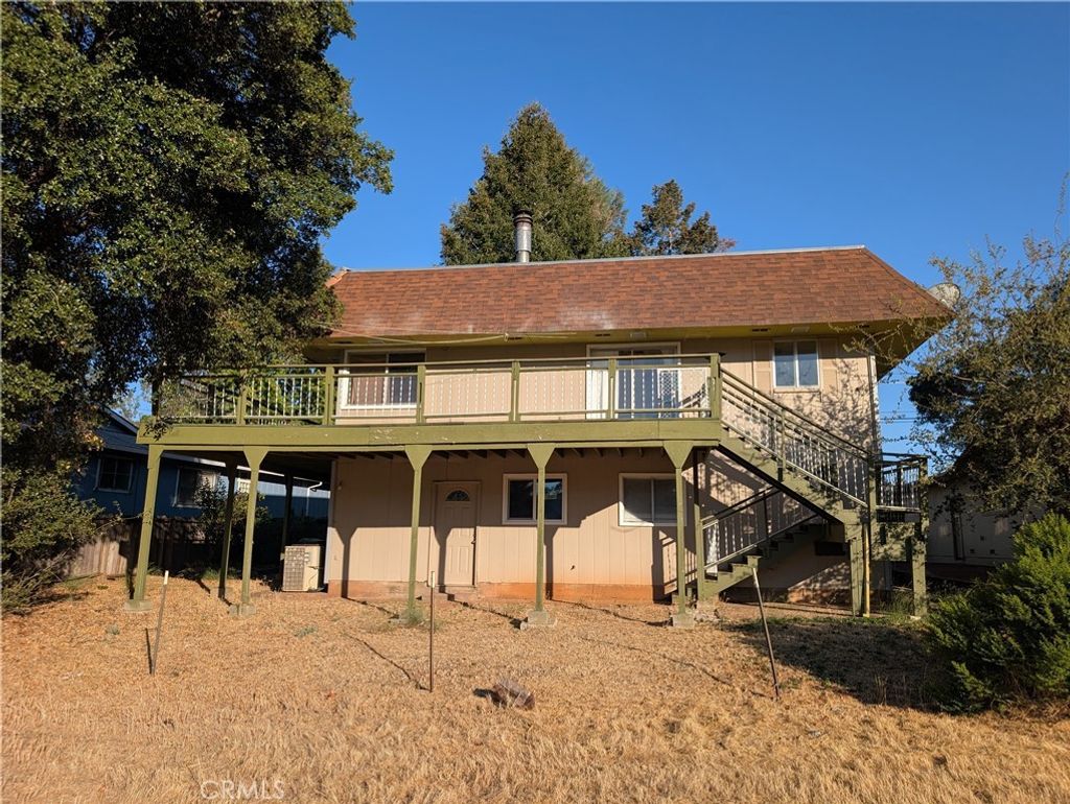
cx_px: 535
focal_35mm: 24
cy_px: 402
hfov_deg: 71.5
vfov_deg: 56.9
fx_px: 743
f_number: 1.68
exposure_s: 1/1095
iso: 21
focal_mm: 6.9
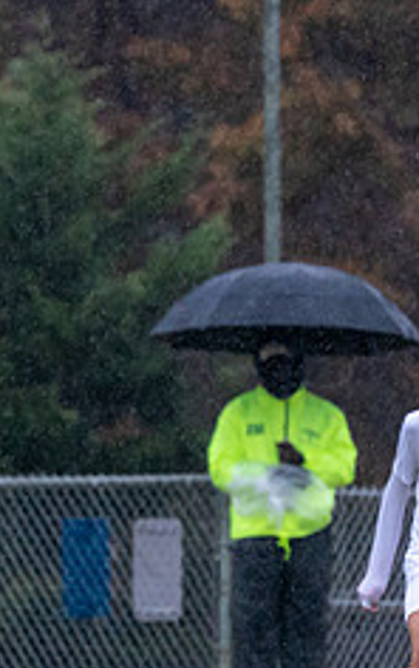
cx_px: 370
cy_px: 767
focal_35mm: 1340
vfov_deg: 1.6
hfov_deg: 1.0
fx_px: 24423
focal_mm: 315
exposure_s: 1/1000
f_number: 5.6
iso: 3200
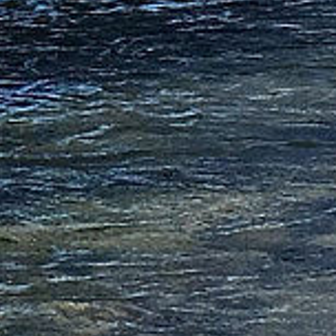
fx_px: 2965
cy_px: -480
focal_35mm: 270
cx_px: -214
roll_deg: +1.5
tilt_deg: +4.4
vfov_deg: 6.2
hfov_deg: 6.4
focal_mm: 4.15
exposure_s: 1/1261
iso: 25
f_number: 2.2
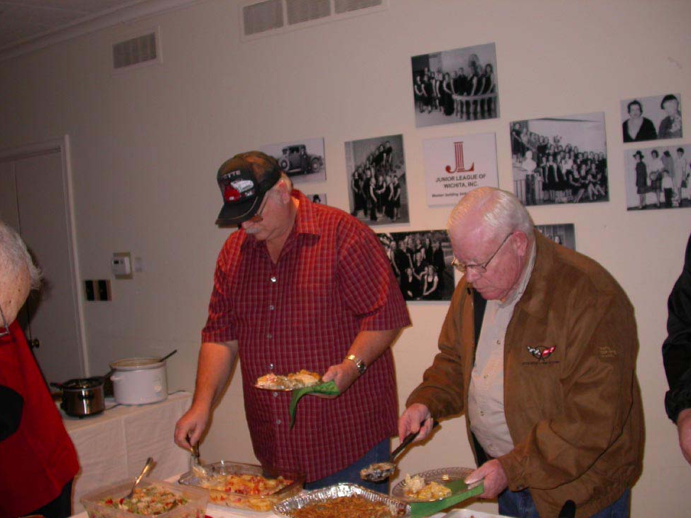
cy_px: 272
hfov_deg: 46.8
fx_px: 799
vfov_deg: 36.0
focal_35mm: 40
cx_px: 328
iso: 100
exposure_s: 1/60
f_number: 2.6
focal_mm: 7.85
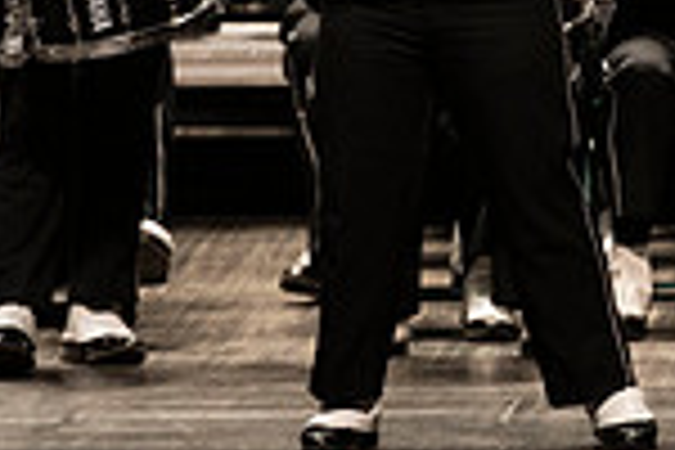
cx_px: 1260
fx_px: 14511
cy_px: -328
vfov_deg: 1.8
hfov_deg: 2.7
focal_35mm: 774
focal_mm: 200
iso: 2500
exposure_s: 1/500
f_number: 2.8
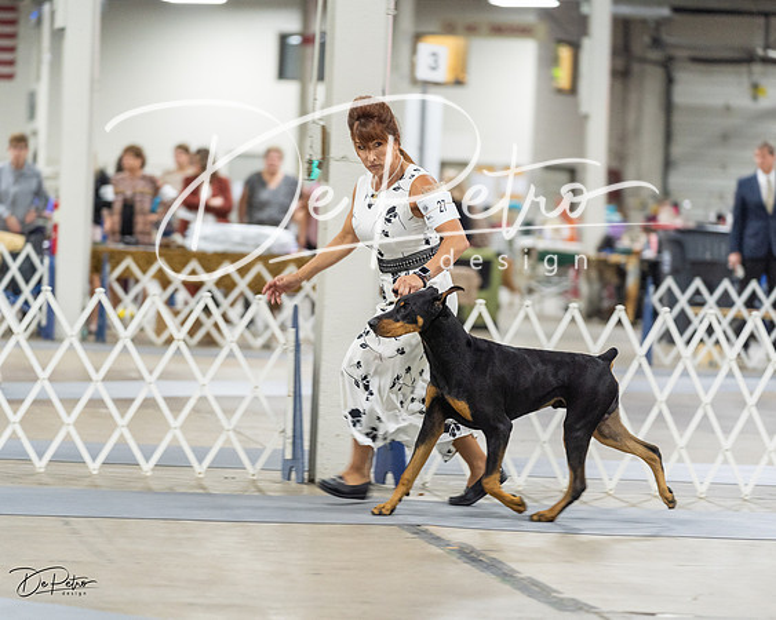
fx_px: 3491
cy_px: 310
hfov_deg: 12.7
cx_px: 388
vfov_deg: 10.2
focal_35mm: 152
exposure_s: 1/160
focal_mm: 135
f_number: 2.8
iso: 2500
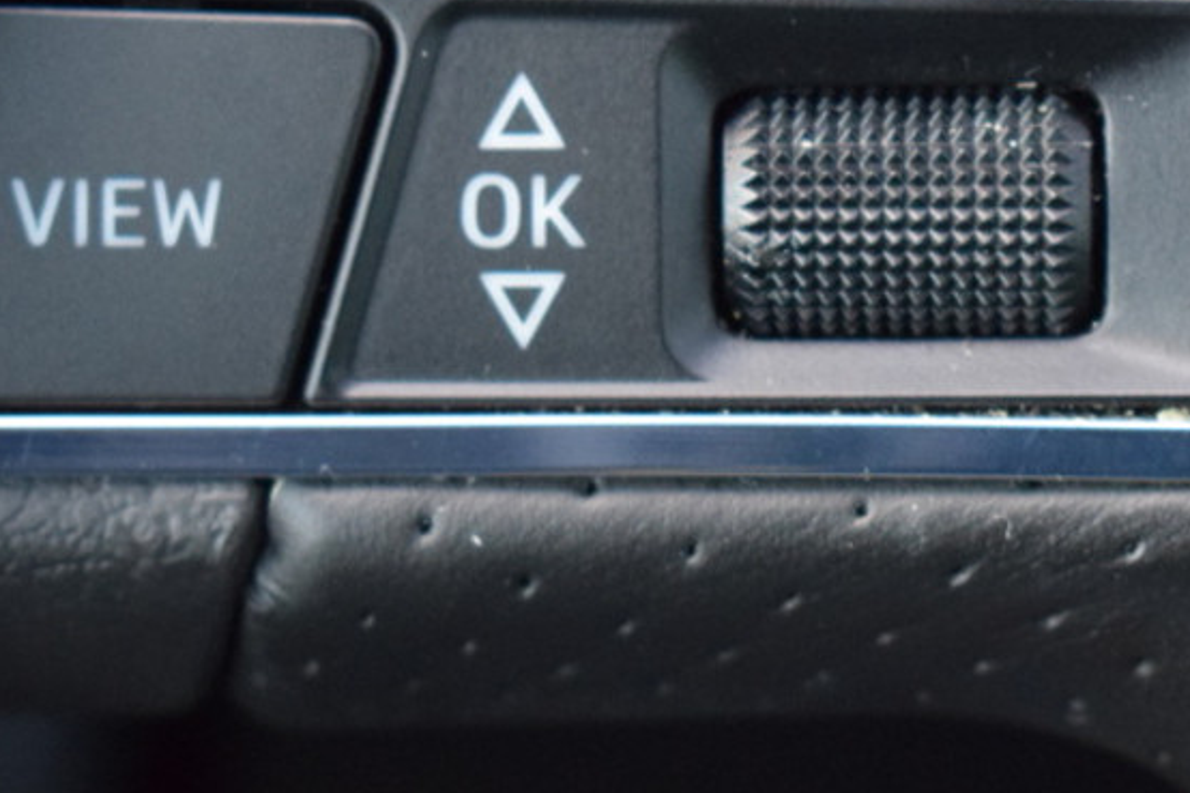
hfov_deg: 11.3
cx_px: 500
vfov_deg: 7.5
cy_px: 8
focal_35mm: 182
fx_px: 6014
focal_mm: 48
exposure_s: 1/60
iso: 2200
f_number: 5.3
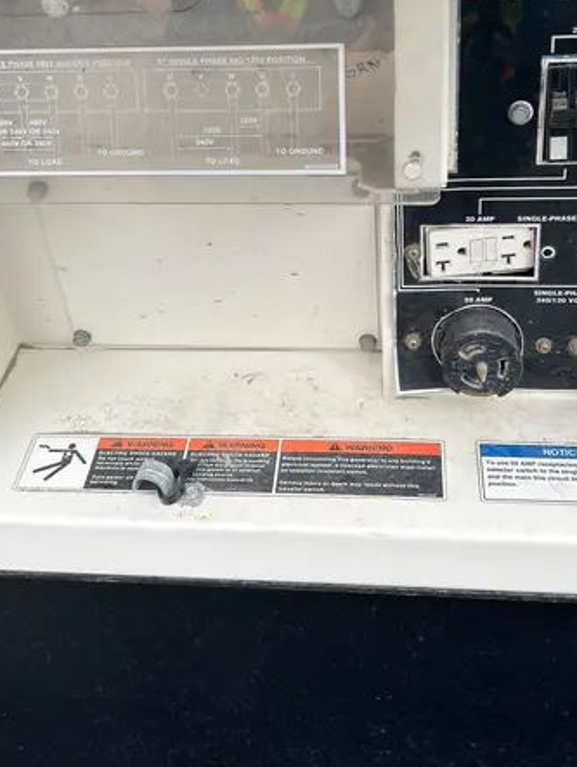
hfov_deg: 33.6
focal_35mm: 43
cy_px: 212
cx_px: 300
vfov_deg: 42.7
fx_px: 954
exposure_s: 1/441
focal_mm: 5.7
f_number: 1.5
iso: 50
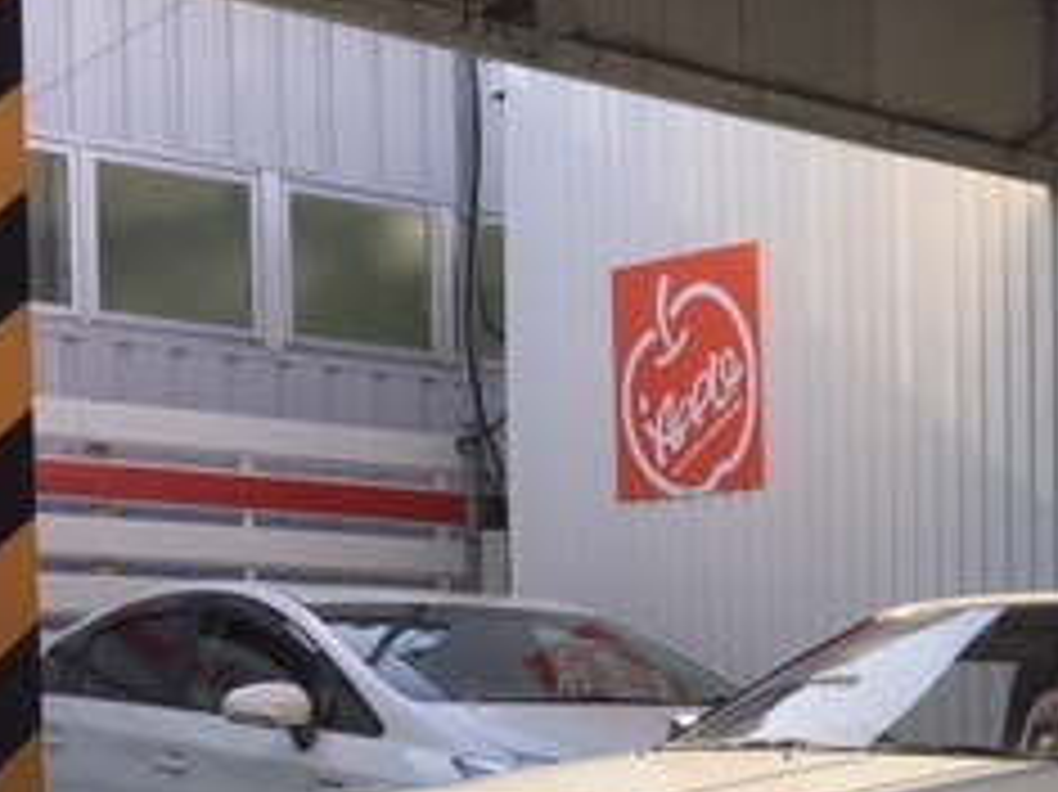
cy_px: 886
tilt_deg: -3.1
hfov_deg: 22.3
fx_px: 2413
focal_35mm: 79
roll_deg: -0.8
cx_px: 1351
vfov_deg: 17.9
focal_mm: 4.15
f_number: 2.2
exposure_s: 1/641
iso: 25
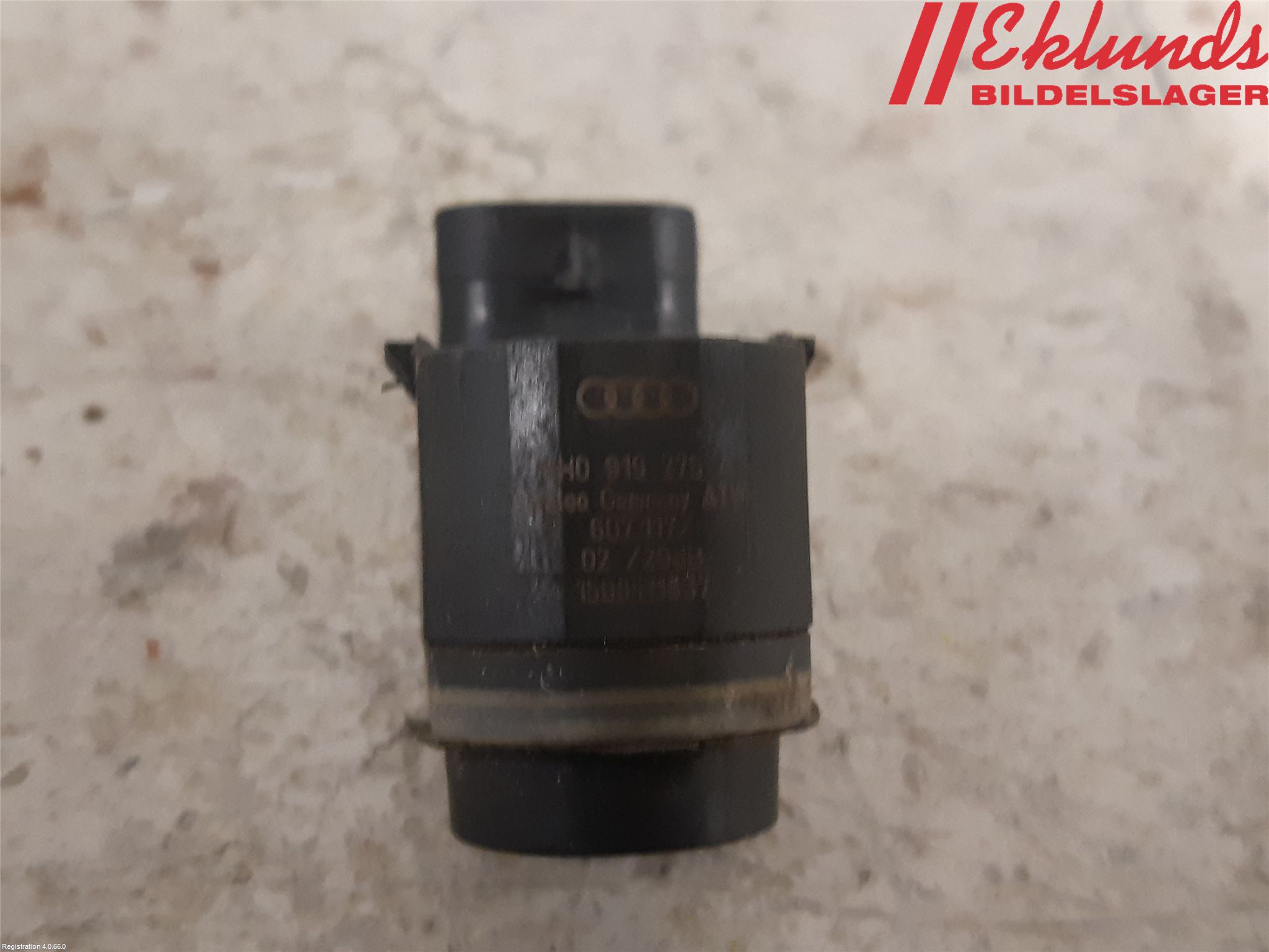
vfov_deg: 53.1
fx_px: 953
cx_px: 634
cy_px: 476
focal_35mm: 26
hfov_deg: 67.3
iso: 250
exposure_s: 1/25
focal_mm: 3.93
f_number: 1.7
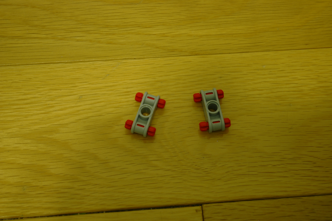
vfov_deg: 16.3
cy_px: 112
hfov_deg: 24.3
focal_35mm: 84
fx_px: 769
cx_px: 165
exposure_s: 1
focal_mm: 55
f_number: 5.6
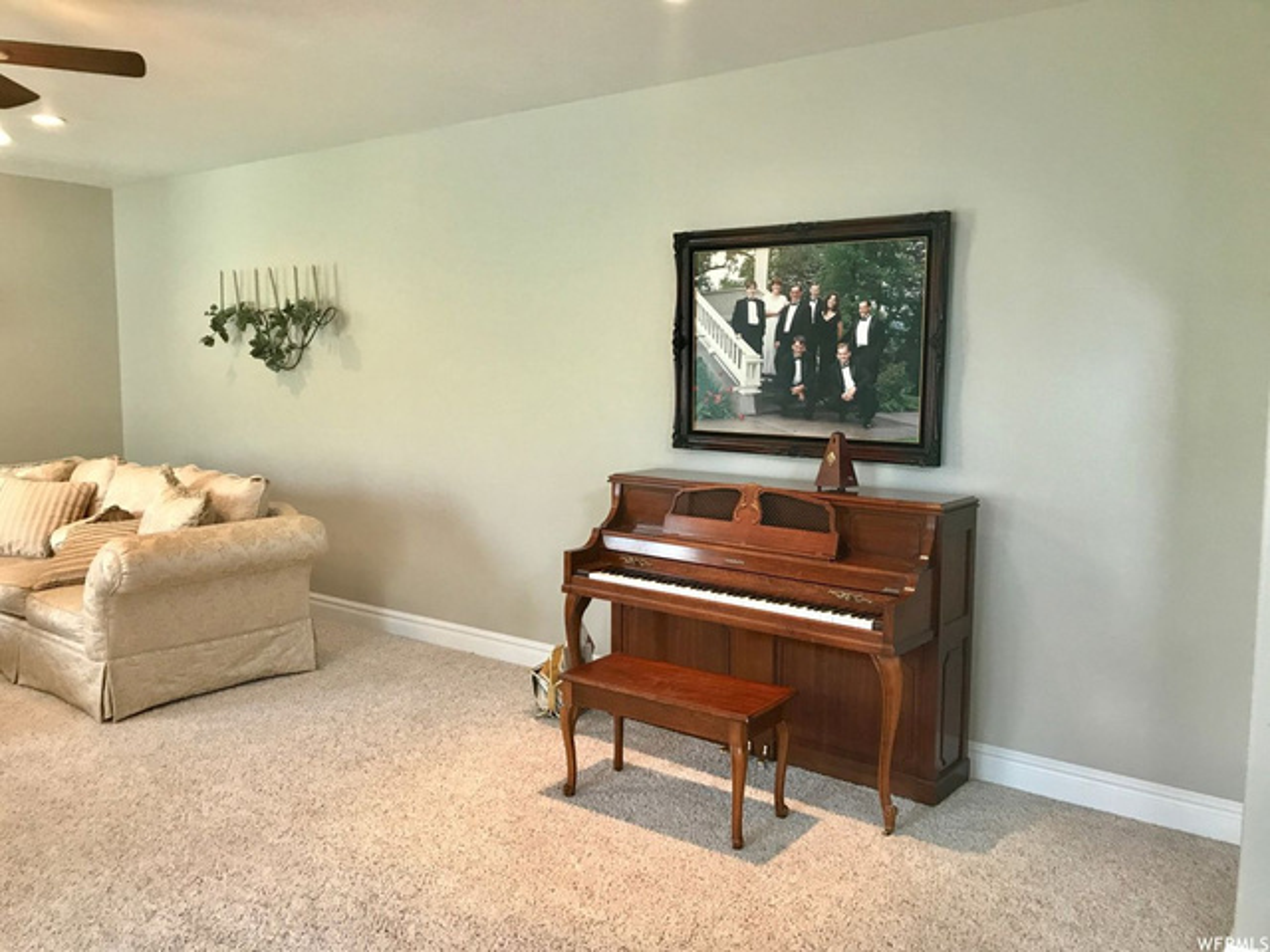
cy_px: 476
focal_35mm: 28
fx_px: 1027
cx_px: 635
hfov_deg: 63.4
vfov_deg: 49.7
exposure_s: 1/30
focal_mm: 3.99
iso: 40
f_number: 1.8
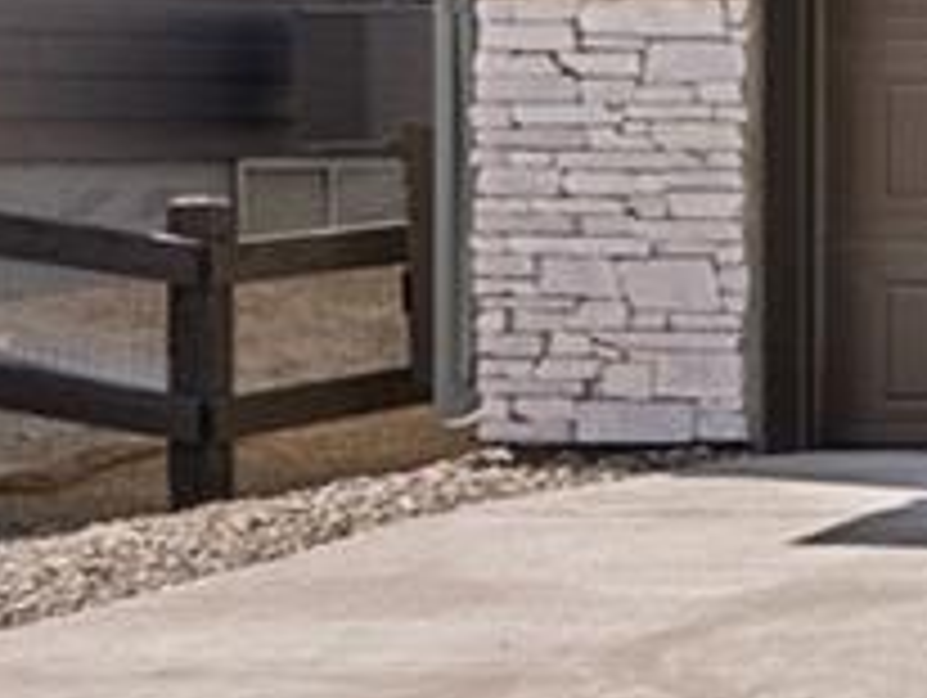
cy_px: 149
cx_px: 3046
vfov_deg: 11.7
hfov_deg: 9.9
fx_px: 3405
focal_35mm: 127
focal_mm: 17
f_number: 8
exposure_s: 1/500
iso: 200
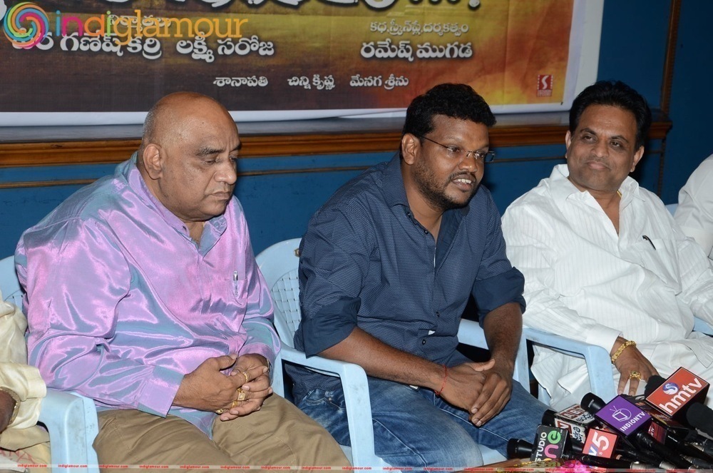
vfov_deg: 15.6
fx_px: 1720
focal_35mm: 87
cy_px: 236
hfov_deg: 23.4
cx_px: 356
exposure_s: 1/125
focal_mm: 58
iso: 500
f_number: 5.6
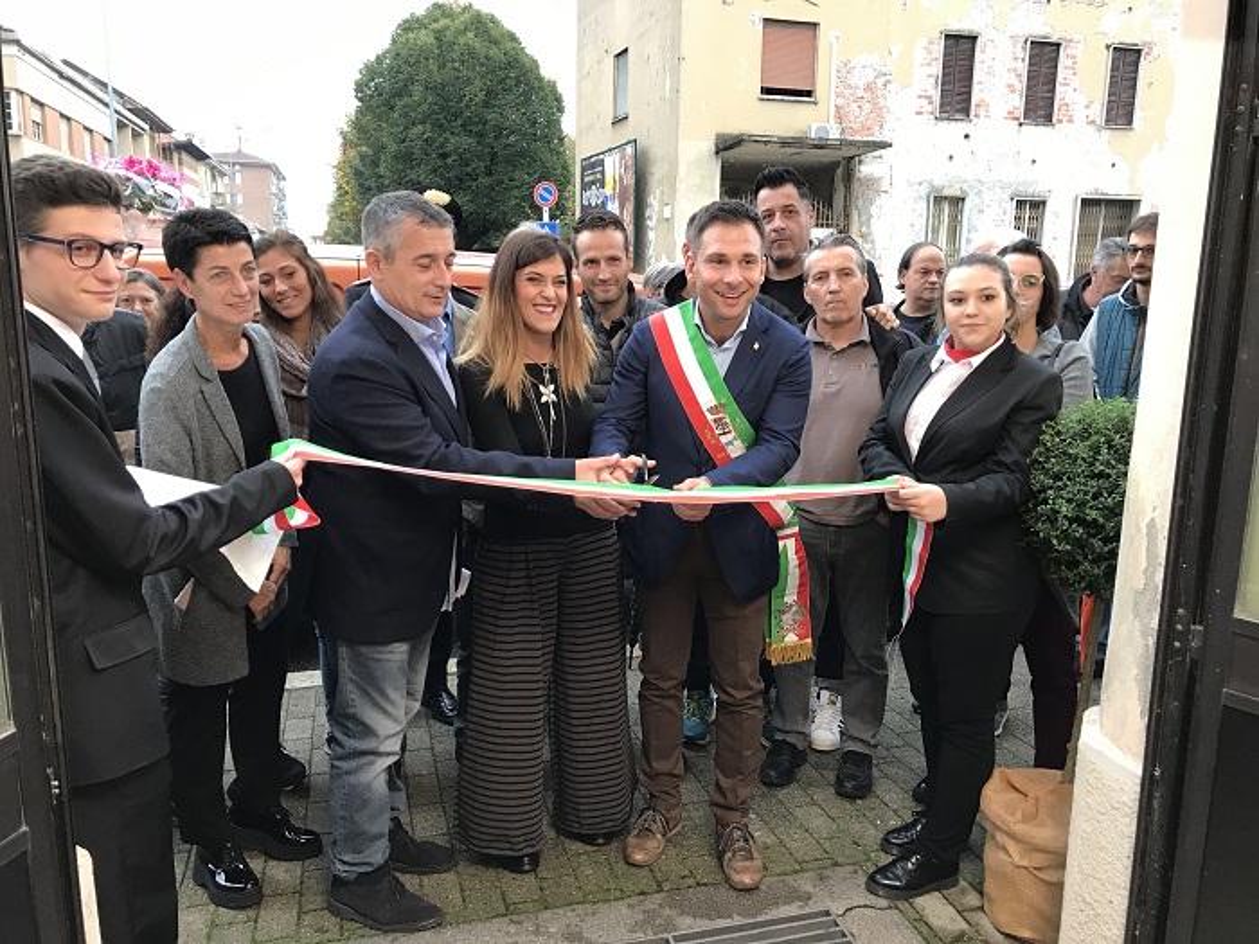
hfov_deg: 63.4
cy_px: 472
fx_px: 1018
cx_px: 630
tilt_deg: -10.7
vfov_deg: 49.7
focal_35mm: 28
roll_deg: +0.2
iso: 40
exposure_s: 1/17
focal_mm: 3.99
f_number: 1.8
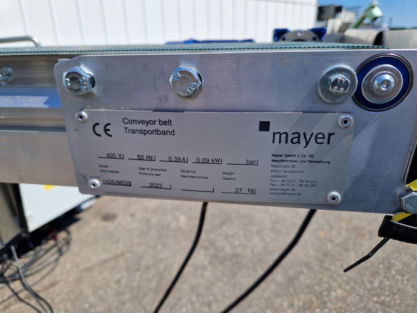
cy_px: 156
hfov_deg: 73.9
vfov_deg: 58.9
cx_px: 208
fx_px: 277
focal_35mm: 23
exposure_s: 1/1468
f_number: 1.8
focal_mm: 5.4
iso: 50
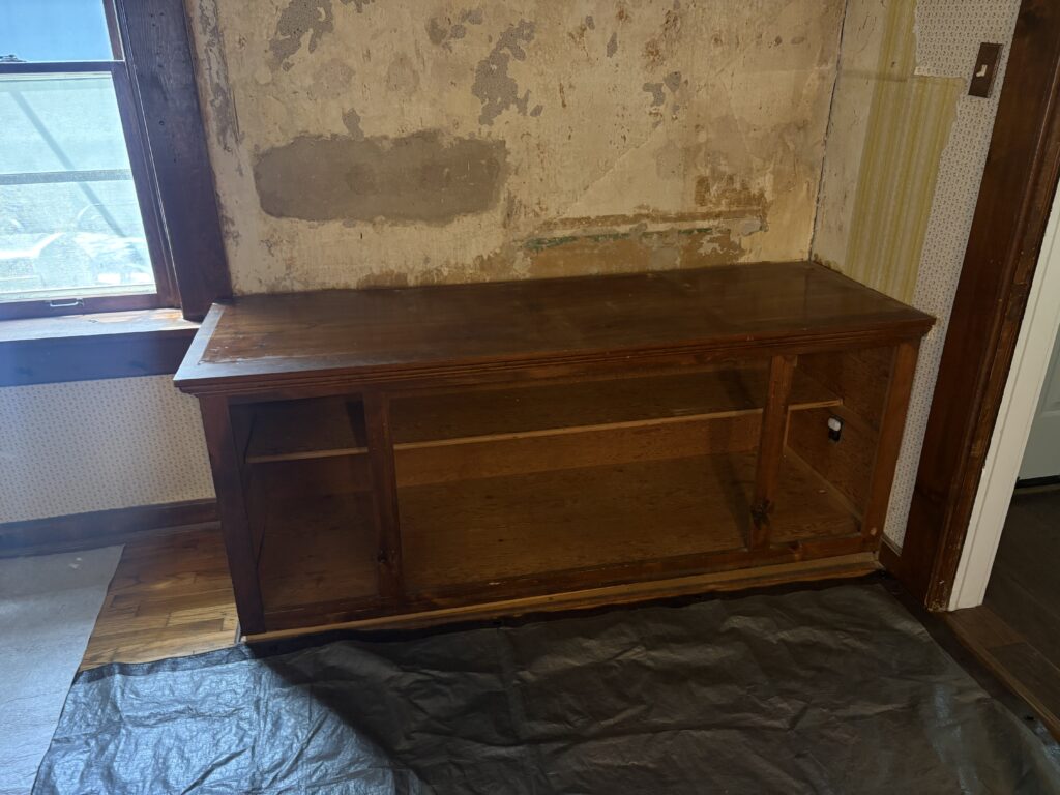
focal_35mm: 26
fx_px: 796
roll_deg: +0.7
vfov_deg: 53.1
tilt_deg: -24.1
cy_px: 398
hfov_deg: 67.3
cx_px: 530
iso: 160
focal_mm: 5.96
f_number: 1.6
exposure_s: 1/60
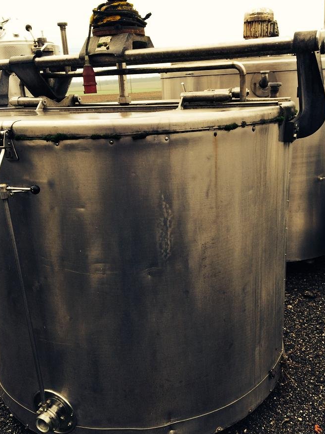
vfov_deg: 52.6
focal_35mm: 35
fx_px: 438
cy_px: 233
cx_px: 170
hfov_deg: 40.7
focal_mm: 4.12
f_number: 2.2
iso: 32
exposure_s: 1/219
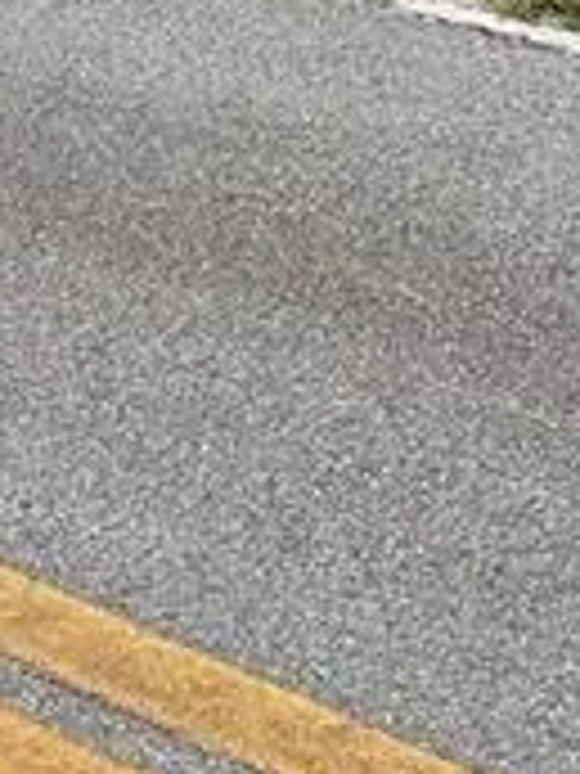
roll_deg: -1.1
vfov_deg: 10.5
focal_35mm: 167
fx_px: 3731
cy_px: -932
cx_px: -940
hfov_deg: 8.0
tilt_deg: +2.7
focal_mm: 6.76
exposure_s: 1/3279
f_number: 1.78
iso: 100
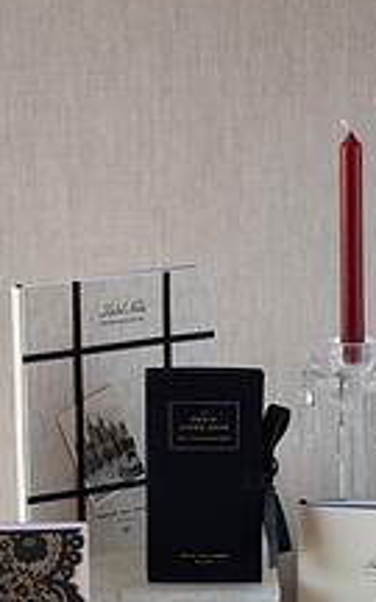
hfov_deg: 12.3
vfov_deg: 19.5
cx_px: 189
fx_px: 1738
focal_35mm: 106
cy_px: 457
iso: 200
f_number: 16
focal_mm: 50
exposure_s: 1/5
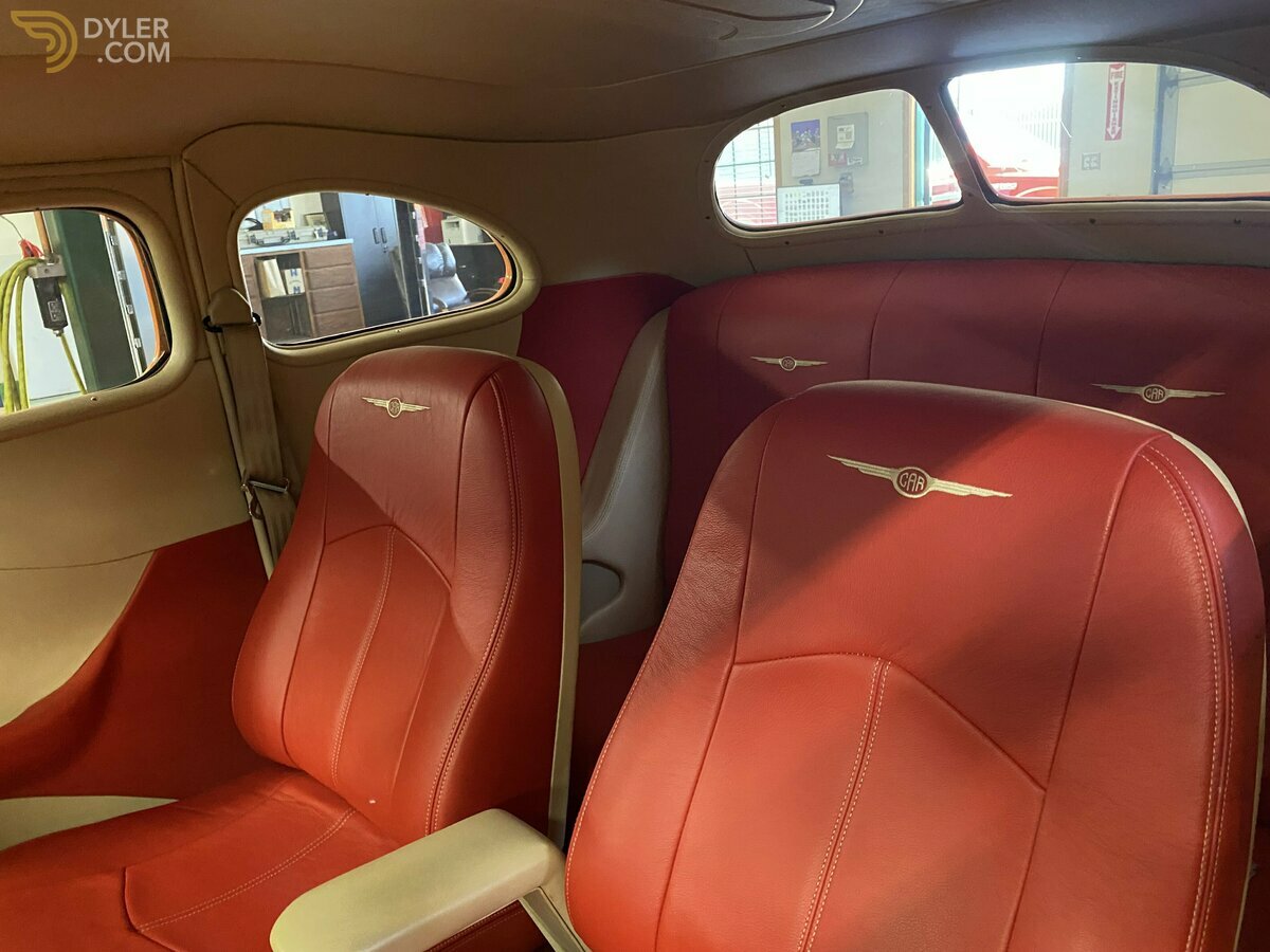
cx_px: 635
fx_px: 954
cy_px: 476
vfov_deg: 53.1
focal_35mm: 26
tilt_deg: -16.5
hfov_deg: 67.3
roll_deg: +4.1
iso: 800
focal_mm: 4.25
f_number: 1.8
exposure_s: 1/29
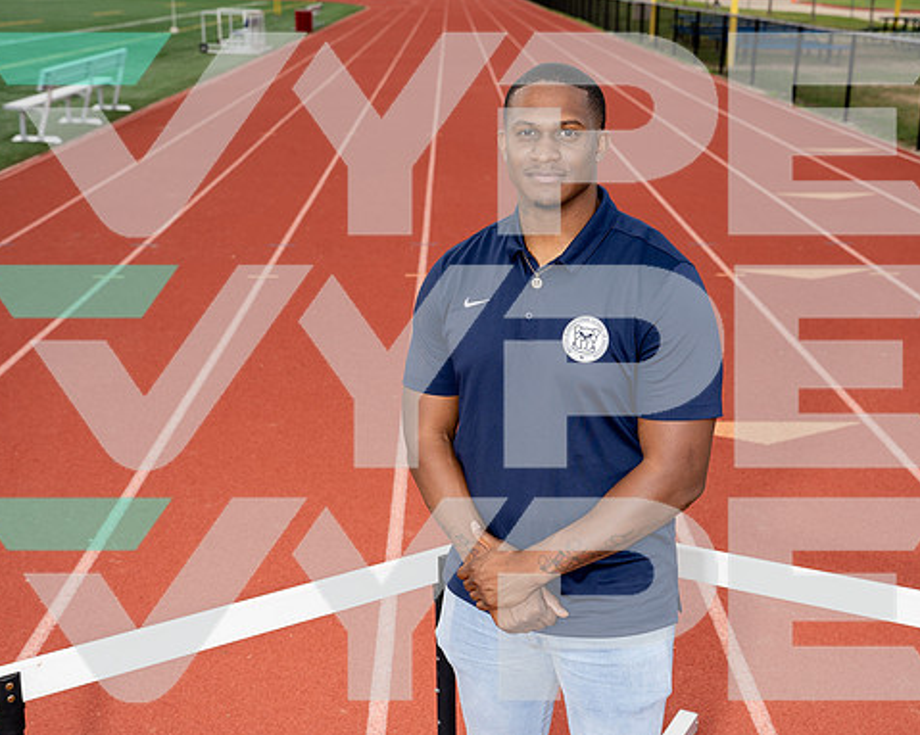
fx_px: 1361
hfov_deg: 37.3
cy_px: 368
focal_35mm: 50
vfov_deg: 30.2
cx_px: 467
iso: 100
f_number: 5.6
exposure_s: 1/250
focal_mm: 44
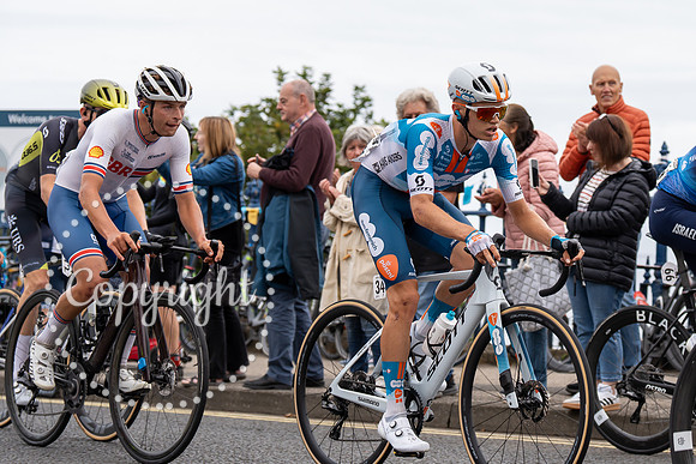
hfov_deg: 19.4
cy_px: 140
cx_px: 501
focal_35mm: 105
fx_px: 2025
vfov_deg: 13.1
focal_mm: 70
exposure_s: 1/1000
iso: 320
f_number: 3.5
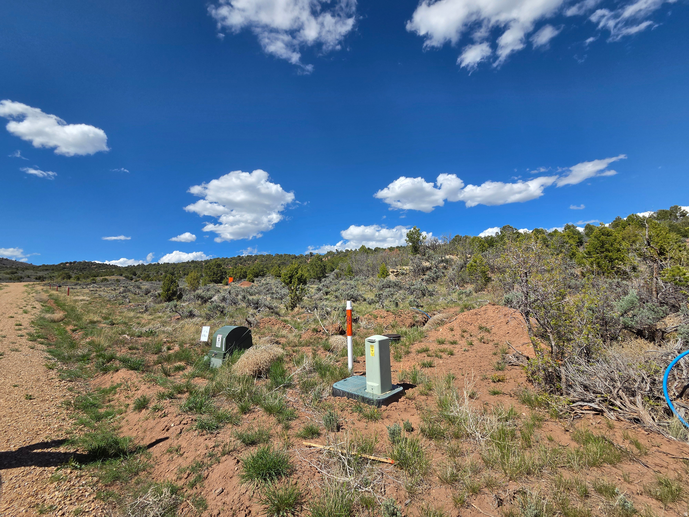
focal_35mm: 13
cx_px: 344
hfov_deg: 106.2
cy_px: 258
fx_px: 259
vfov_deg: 89.9
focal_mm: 2.2
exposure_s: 1/3628
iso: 100
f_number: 2.2
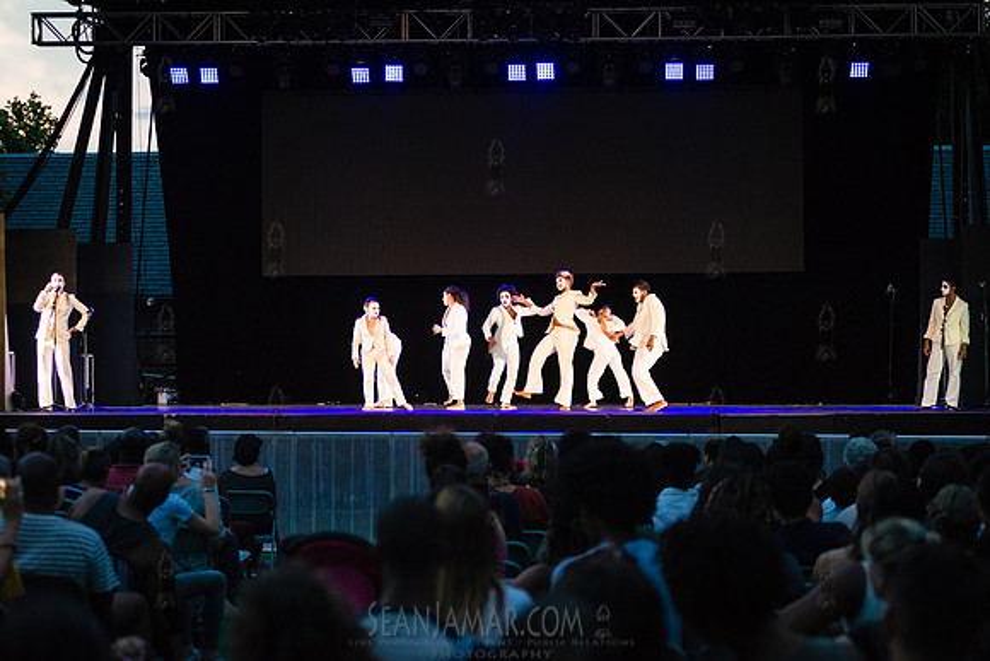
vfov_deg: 17.1
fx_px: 2200
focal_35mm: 80
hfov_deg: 25.4
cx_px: 495
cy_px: 330
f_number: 2.8
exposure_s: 1/1000
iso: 3200
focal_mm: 80
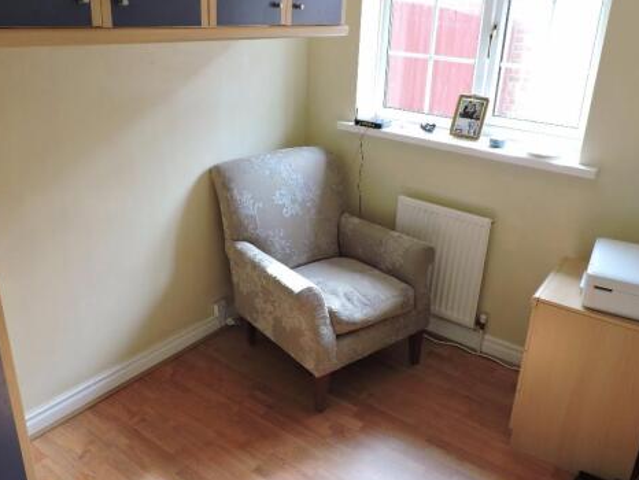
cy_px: 221
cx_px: 320
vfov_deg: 46.8
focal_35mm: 30
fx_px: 554
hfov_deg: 59.9
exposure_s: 1/30
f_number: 3
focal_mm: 4.3
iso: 100
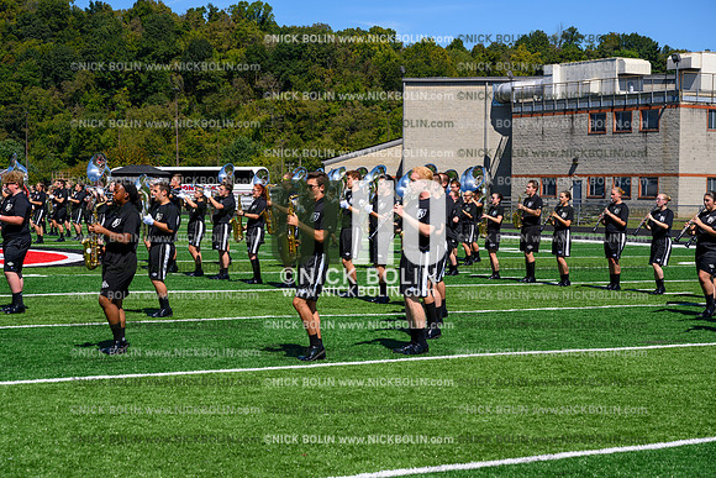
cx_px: 358
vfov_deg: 19.5
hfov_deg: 28.8
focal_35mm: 70
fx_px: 1392
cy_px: 239
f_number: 8
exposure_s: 1/640
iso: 160
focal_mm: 70
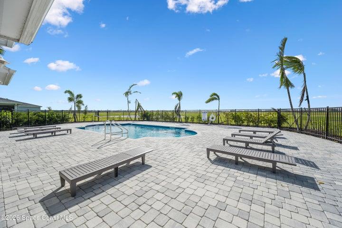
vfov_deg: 81.2
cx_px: 171
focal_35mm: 14
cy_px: 114
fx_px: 133
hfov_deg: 104.3
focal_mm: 14
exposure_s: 1/500
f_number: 8
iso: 200
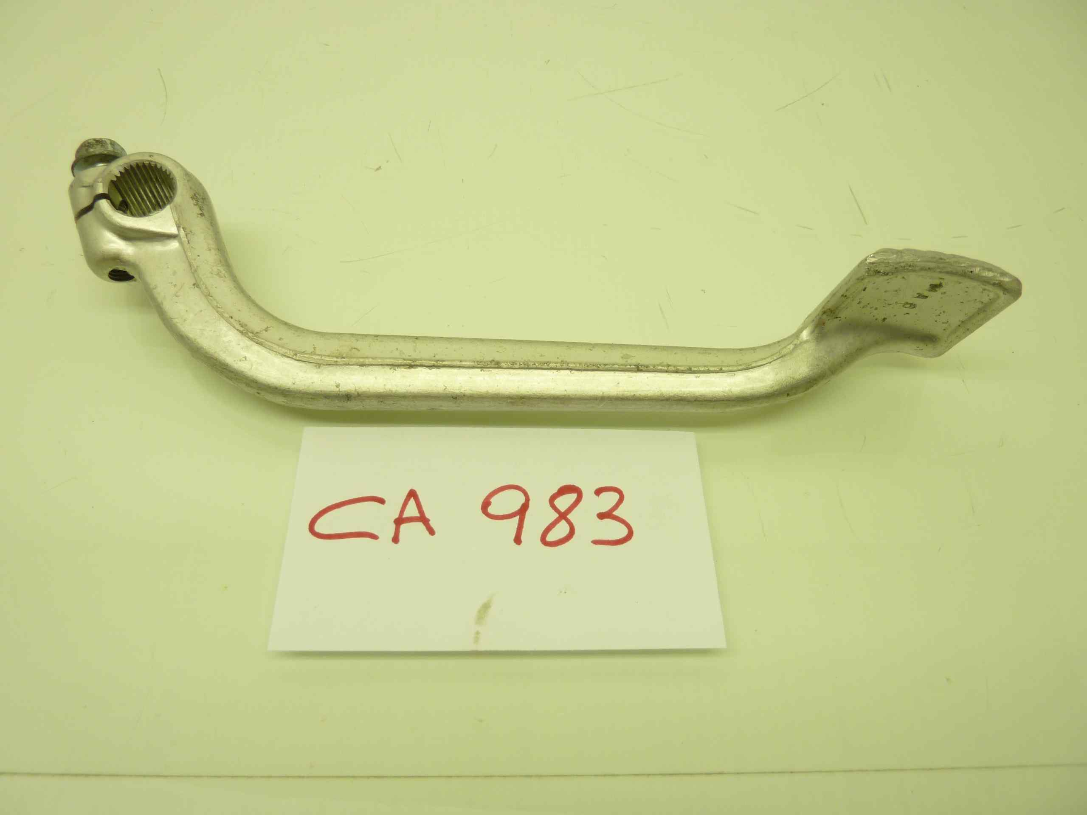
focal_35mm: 25
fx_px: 785
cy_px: 408
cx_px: 544
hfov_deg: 69.4
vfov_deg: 54.9
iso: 80
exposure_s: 1/40
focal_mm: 4.1
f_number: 3.3
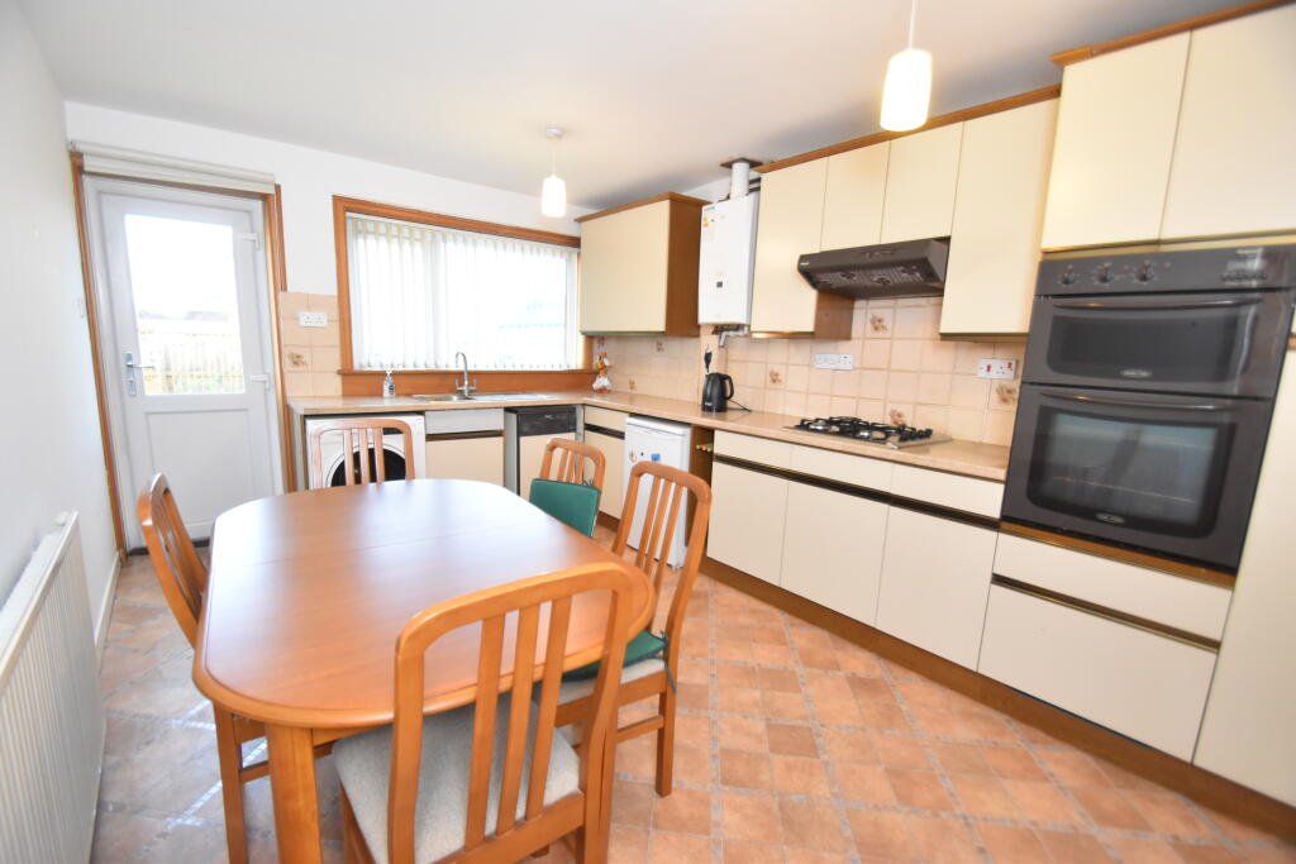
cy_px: 432
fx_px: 540
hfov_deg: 100.4
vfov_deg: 77.3
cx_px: 648
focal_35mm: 15
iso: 1600
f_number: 4
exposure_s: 1/125
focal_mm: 10
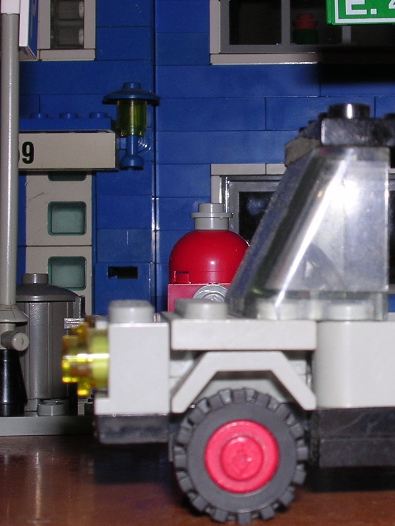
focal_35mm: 89
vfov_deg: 22.0
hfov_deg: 16.4
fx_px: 1354
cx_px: 360
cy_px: 248
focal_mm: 8
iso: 100
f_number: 6.4
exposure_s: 1/60.1
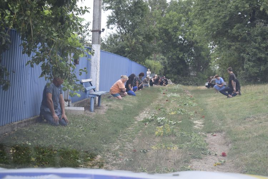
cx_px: 134
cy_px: 90
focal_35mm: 60
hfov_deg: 33.4
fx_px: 447
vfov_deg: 22.7
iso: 400
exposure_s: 1/200
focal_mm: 40
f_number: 7.1
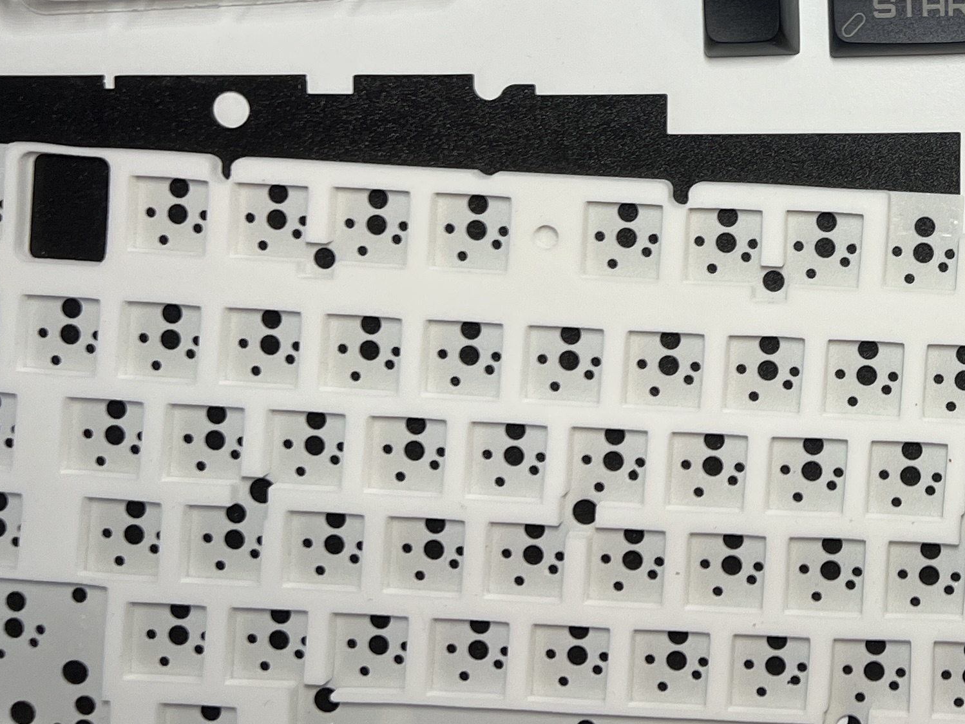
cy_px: -61
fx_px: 1951
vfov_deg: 20.1
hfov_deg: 25.3
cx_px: 1118
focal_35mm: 70
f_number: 1.5
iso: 50
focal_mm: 5.7
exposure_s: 1/121
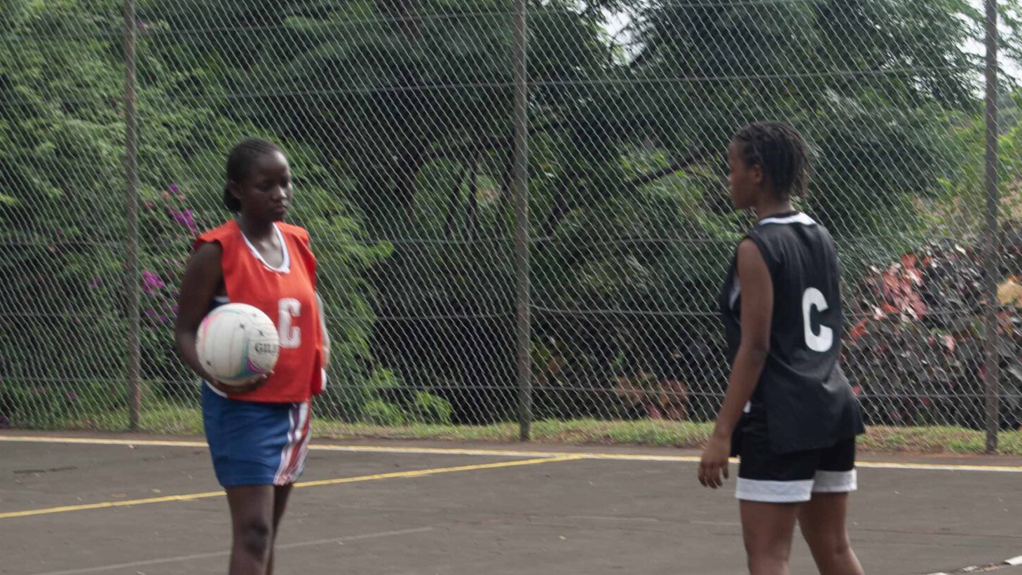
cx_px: 770
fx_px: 4117
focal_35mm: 152
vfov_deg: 8.0
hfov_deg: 14.1
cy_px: 482
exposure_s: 1/125
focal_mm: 55
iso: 100
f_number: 5.6
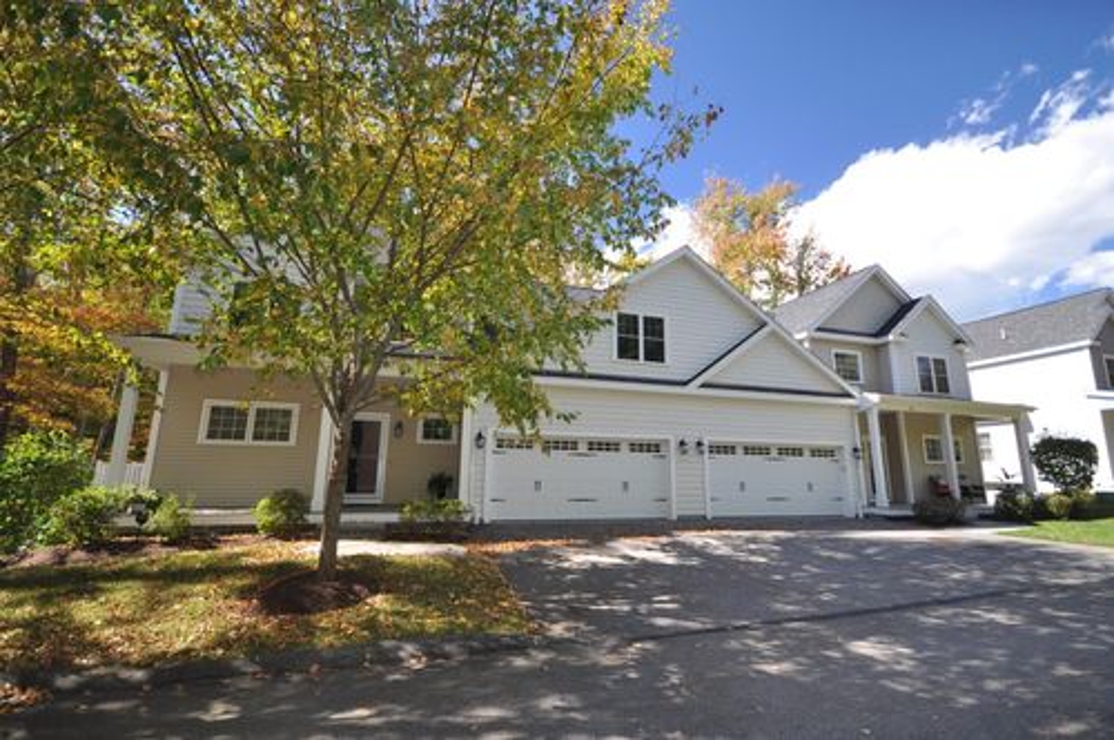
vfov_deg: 77.2
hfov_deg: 100.5
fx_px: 464
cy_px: 370
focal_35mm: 15
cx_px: 557
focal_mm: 10
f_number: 4.5
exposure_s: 1/200
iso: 200
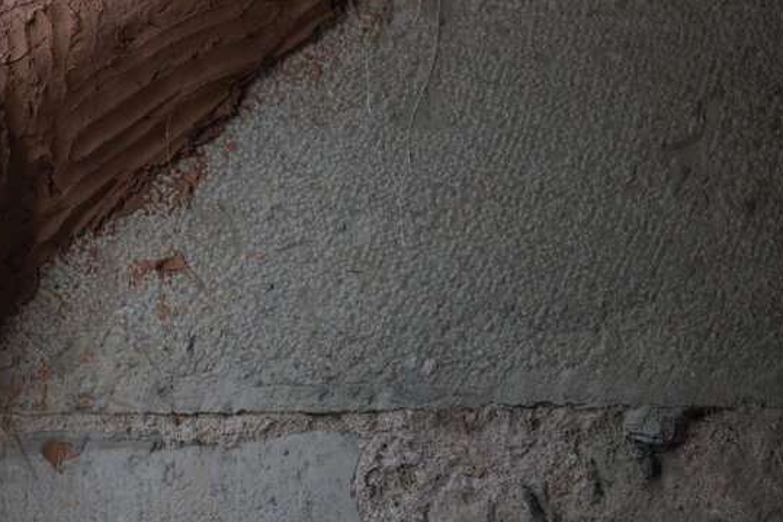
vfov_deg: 9.3
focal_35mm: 147
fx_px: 3196
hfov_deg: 13.7
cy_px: 105
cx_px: -71
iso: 640
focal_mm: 66
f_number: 5.6
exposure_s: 1/160
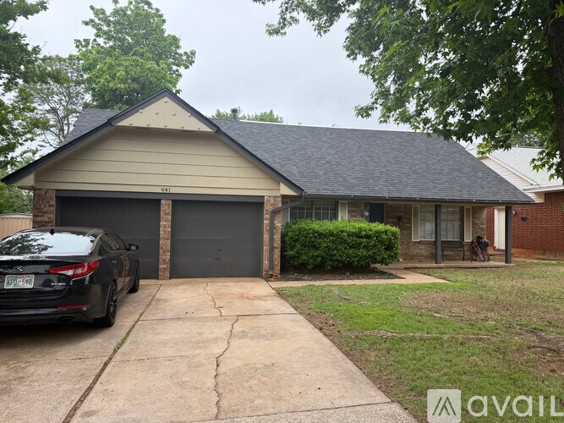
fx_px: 391
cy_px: 212
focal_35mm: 24
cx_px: 282
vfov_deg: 56.8
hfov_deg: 71.6
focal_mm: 6.76
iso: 100
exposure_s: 1/1464
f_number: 1.78
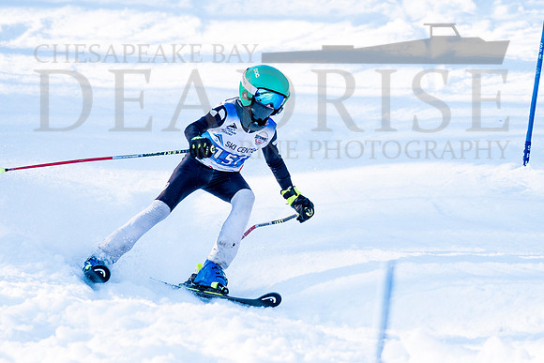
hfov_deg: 2.8
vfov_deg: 1.9
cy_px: 171
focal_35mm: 740
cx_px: 360
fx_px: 11189
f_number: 8
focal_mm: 560
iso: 1250
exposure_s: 1/2000
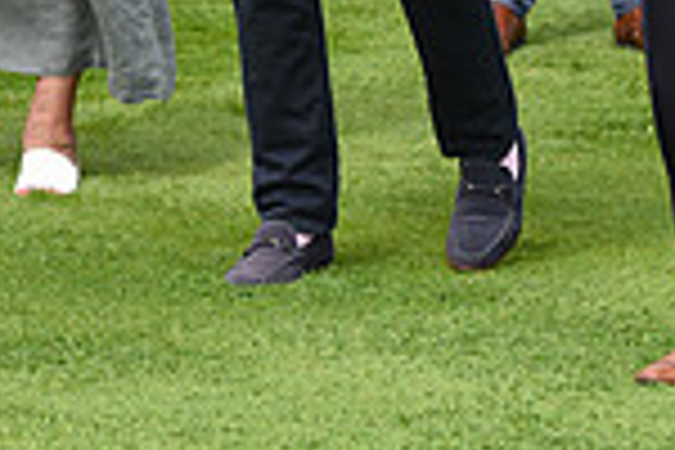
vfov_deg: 4.5
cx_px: 338
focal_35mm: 301
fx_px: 5643
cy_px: -394
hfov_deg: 6.8
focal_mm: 78
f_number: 5.6
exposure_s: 1/4000
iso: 800
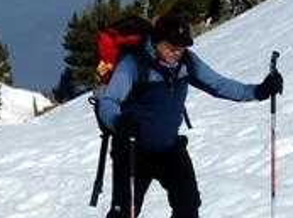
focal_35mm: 834
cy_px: 17
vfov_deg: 1.8
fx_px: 7045
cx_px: -25
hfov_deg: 2.4
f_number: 5.6
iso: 80
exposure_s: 1/800
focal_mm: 37
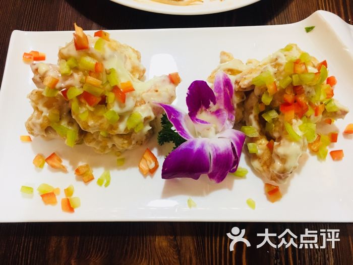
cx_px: 176
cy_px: 132
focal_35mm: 29
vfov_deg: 48.2
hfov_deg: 61.7
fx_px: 296
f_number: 2.2
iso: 160
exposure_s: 1/33
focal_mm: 4.15
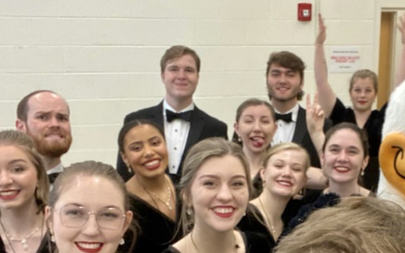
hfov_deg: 34.4
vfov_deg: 21.8
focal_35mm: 58
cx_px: 303
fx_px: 640
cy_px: 232
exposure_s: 1/60
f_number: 2.2
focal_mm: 2.71
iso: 320
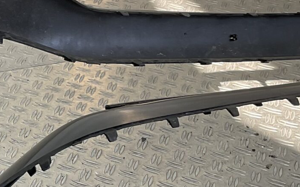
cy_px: 109
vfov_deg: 11.7
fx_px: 915
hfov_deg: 17.9
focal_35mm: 112
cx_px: -38
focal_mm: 3
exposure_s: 1/129
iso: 16
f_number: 1.8
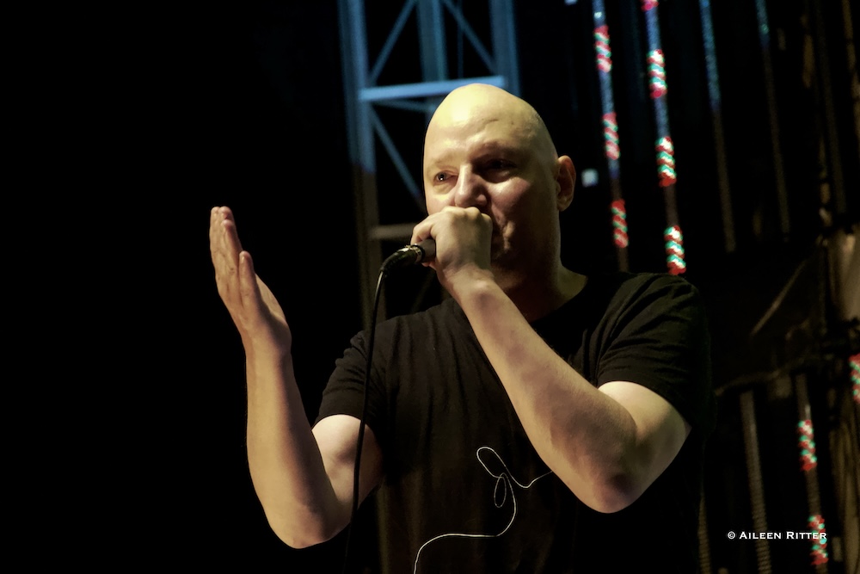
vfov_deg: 8.1
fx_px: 4038
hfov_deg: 12.2
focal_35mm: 169
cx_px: 430
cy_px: 287
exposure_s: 1/100
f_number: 4.5
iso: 6400
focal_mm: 61.19
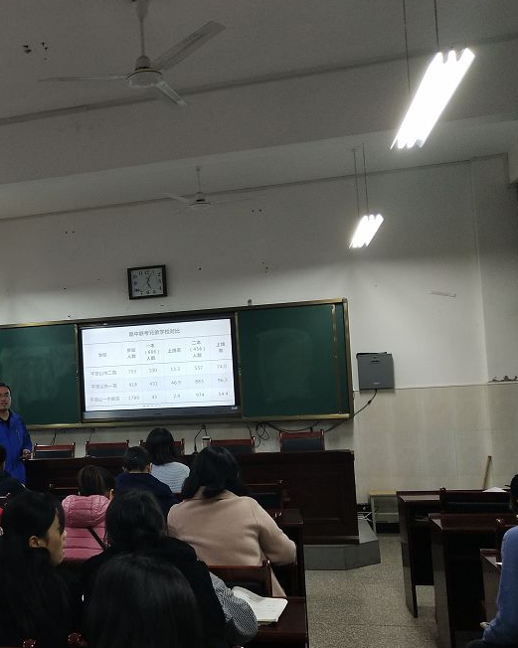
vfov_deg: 40.2
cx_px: 59
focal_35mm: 46
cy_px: 375
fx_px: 882
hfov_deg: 31.3
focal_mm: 3.95
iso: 176
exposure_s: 1/50
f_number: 1.8
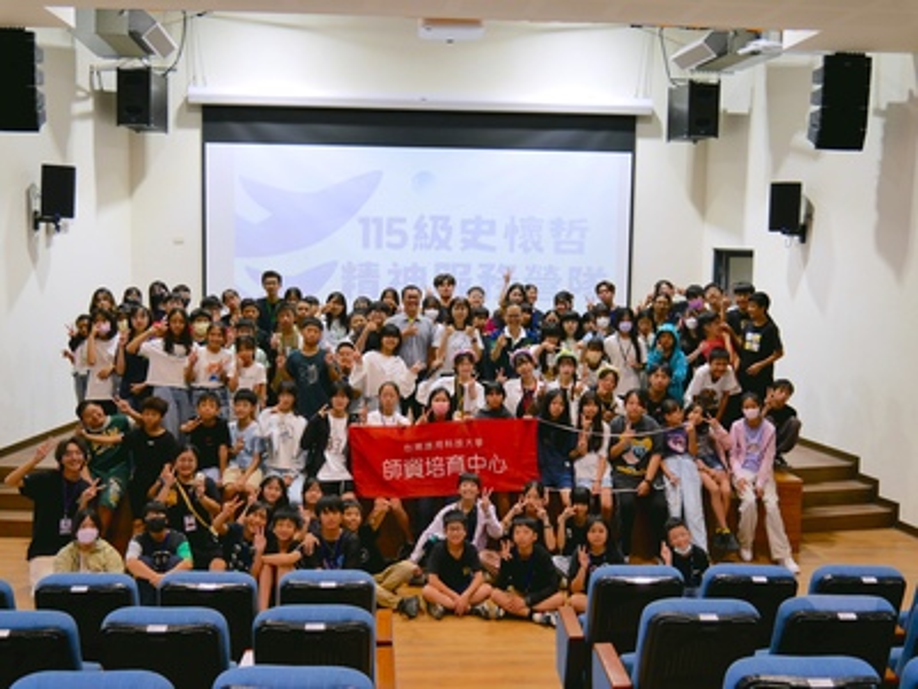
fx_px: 955
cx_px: 459
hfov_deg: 51.4
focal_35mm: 36
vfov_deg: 39.7
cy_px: 344
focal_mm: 18
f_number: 4.2
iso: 250
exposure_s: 1/60
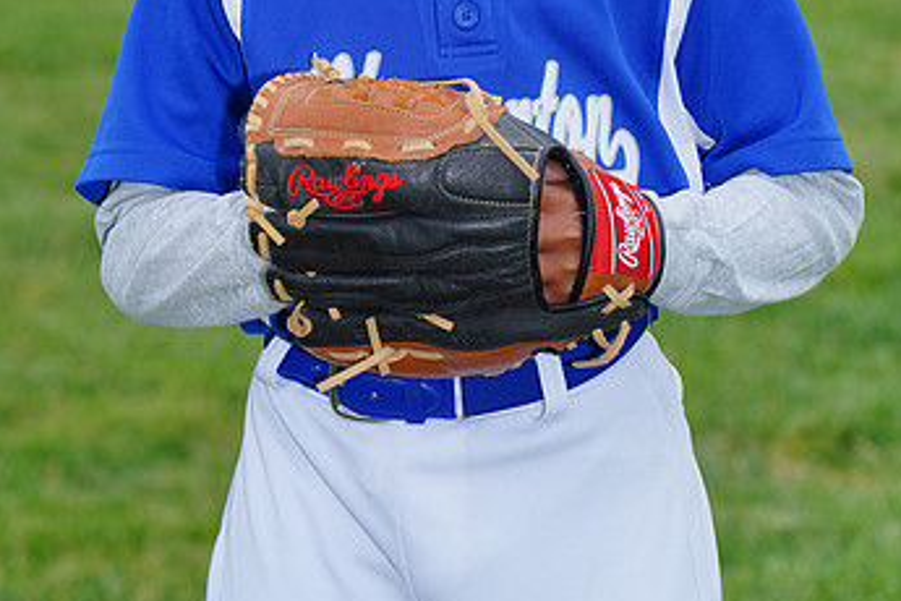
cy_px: -128
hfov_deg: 6.1
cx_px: 461
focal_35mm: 336
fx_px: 8409
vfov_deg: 4.1
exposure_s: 1/200
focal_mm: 200
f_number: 8
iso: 200
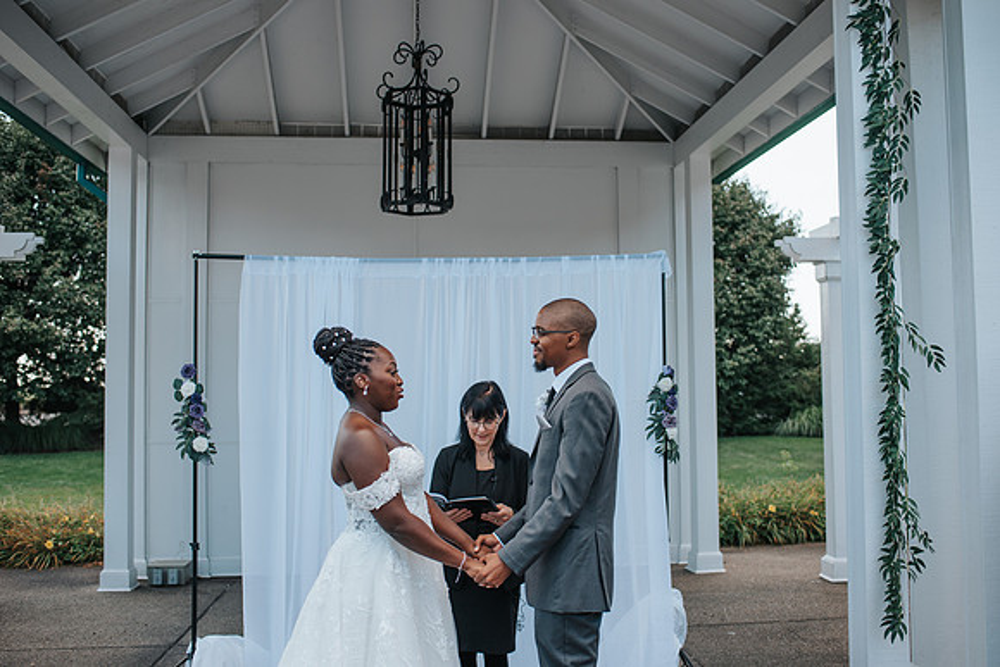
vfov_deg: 36.3
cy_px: 326
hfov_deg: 52.4
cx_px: 511
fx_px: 1017
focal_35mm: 37
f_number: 2.8
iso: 100
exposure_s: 1/640
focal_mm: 35
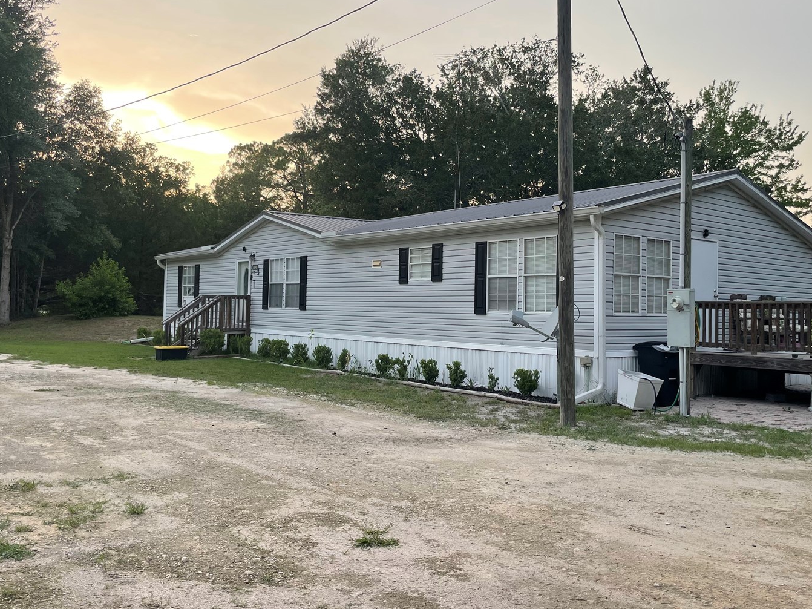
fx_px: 727
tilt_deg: +2.3
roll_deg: -1.0
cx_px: 432
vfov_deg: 45.4
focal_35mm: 31
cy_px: 300
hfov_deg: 58.3
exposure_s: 1/419
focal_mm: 4.2
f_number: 1.6
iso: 32
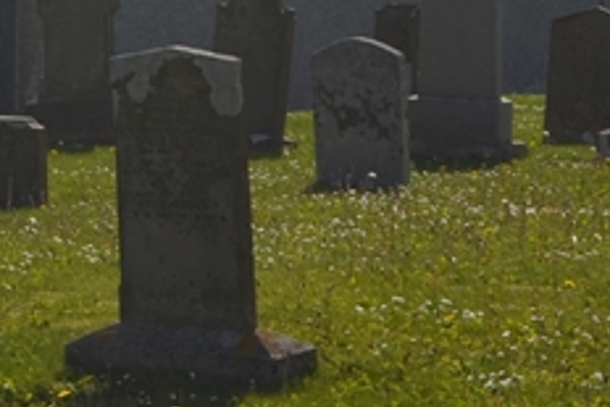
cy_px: -97
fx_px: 3289
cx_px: -128
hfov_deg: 10.4
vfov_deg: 7.0
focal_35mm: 194
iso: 100
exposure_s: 1/320
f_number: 9
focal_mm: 28
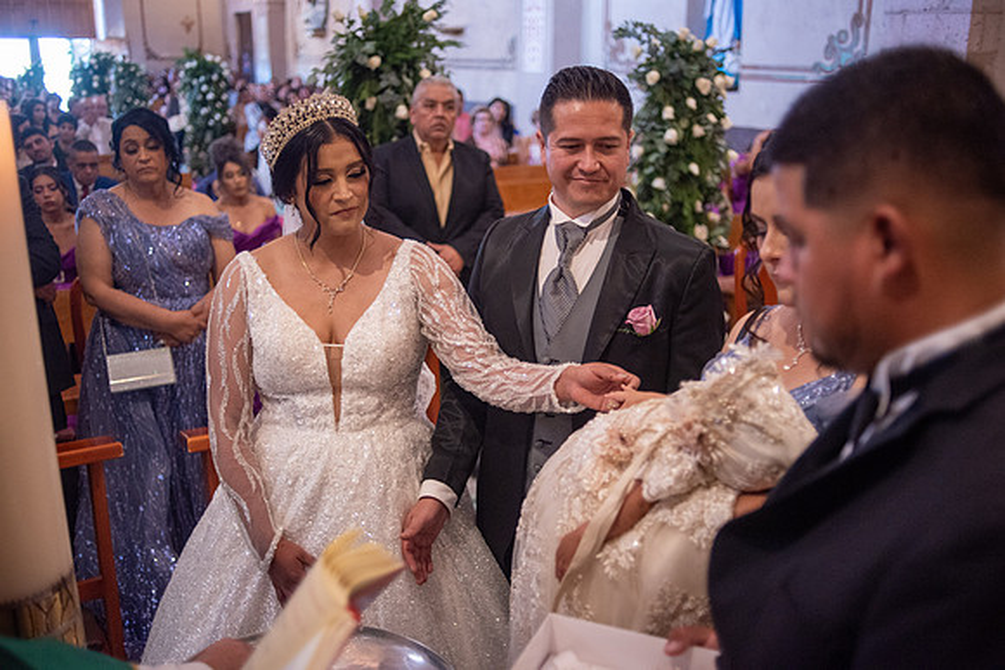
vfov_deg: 37.9
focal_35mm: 35
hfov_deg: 54.4
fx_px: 977
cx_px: 502
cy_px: 335
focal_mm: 35
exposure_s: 1/250
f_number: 2
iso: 2000
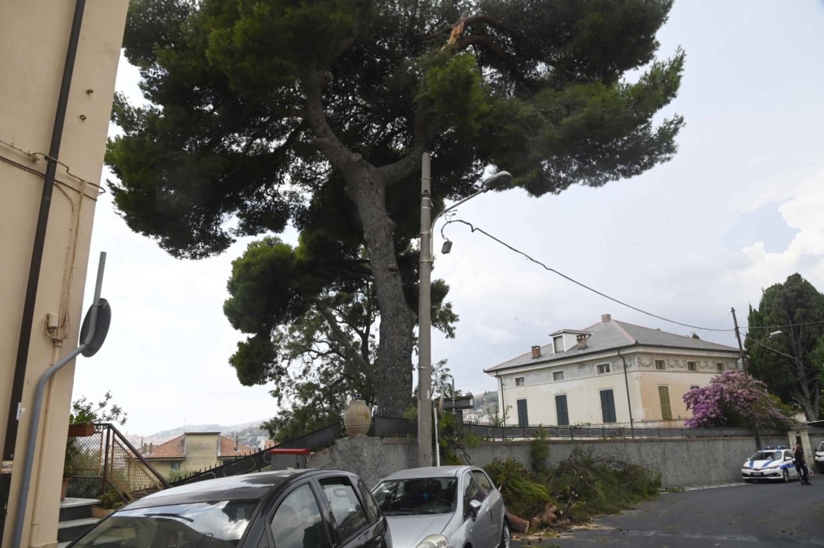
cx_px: 412
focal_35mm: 24
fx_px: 549
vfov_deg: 53.0
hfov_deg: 73.8
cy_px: 274
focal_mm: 24
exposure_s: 1/640
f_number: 13
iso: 1600
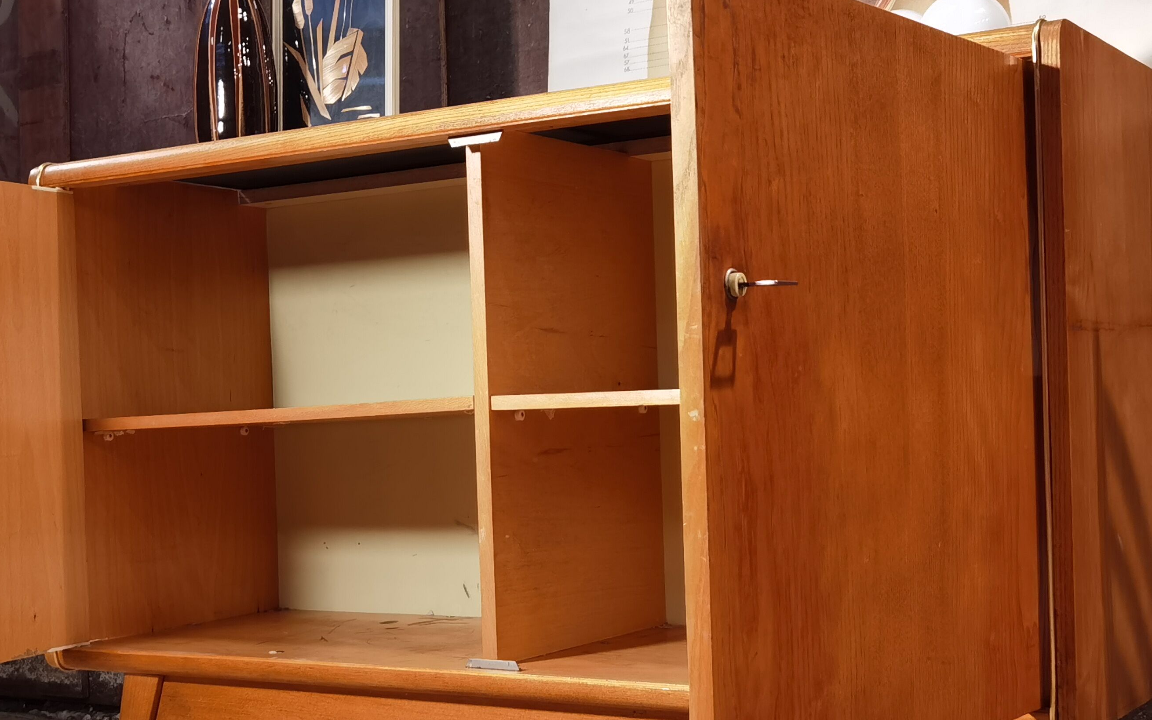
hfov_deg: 34.9
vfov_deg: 22.3
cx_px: 433
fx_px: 1821
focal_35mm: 58
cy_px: 467
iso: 200
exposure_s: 1/50
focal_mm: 6.71
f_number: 1.9
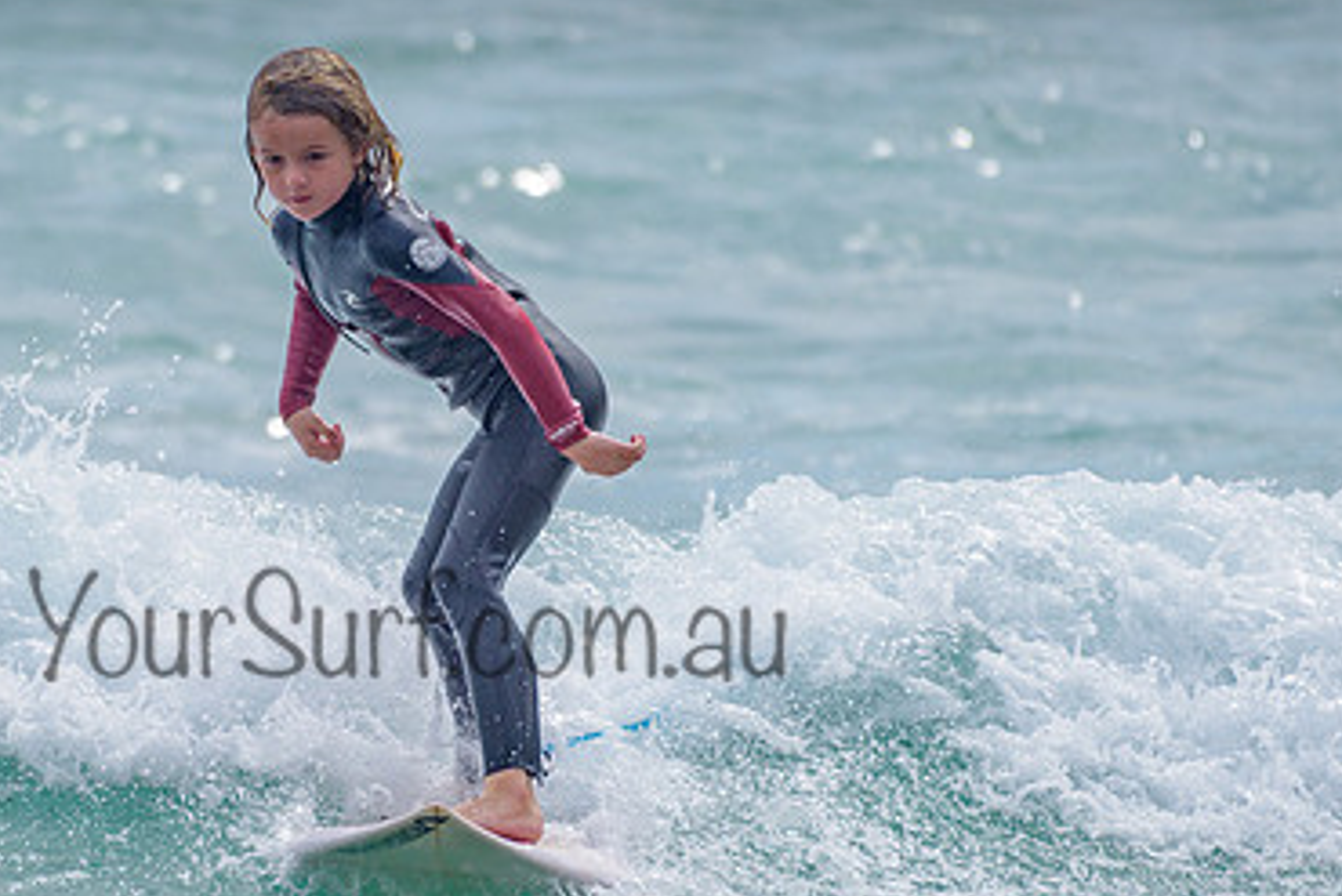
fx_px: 35799
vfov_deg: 1.4
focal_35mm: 960
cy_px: 590
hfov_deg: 2.1
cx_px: 241
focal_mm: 500
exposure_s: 1/2000
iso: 140
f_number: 5.6
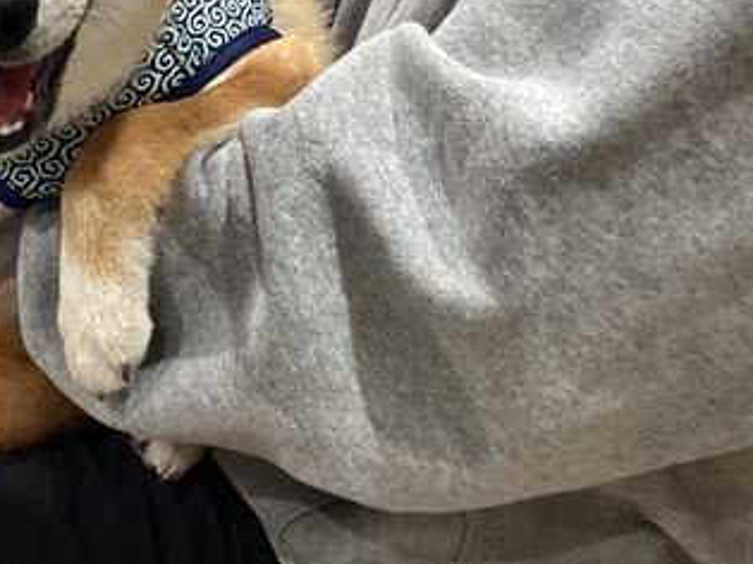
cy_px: 29
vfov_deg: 23.9
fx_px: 1283
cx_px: 93
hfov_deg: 31.4
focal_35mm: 59
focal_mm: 3.3
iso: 100
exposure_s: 1/60
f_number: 2.4
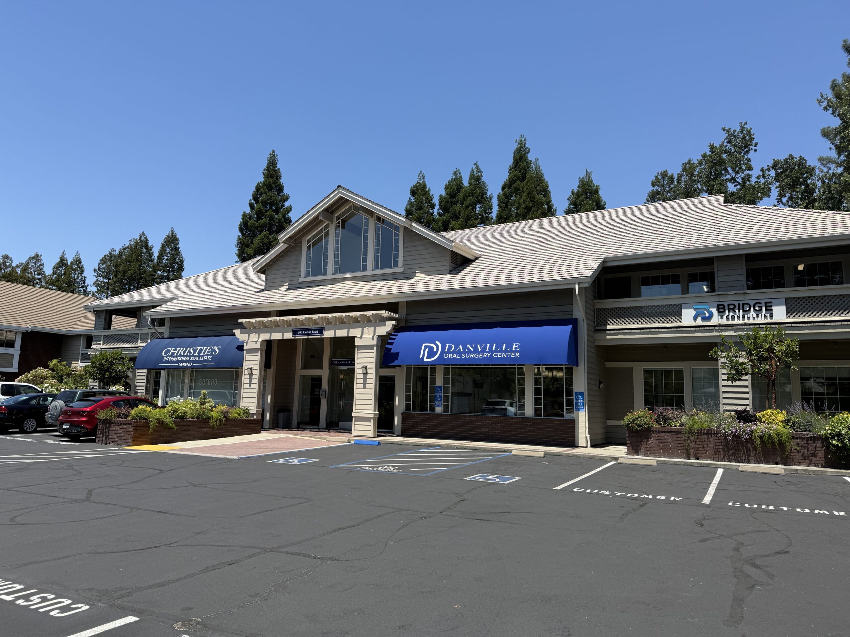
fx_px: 589
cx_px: 425
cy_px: 318
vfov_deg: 56.8
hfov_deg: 71.6
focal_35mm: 24
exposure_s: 1/4167
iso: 80
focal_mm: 6.76
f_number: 1.78
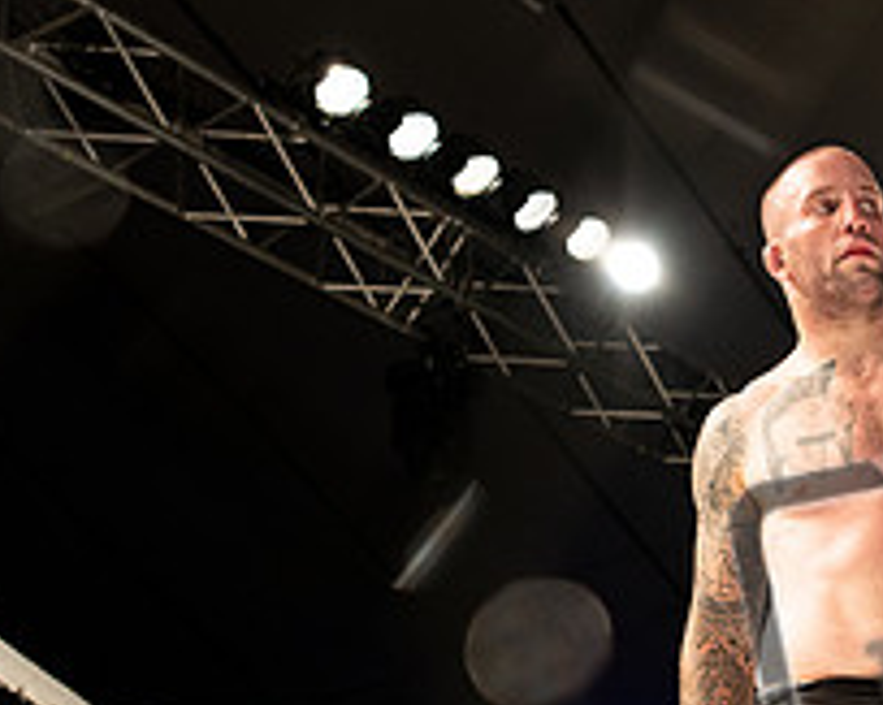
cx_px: 697
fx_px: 2220
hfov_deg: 22.2
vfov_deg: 17.9
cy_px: 554
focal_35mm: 85
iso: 640
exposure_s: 1/1000
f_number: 2.8
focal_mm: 30
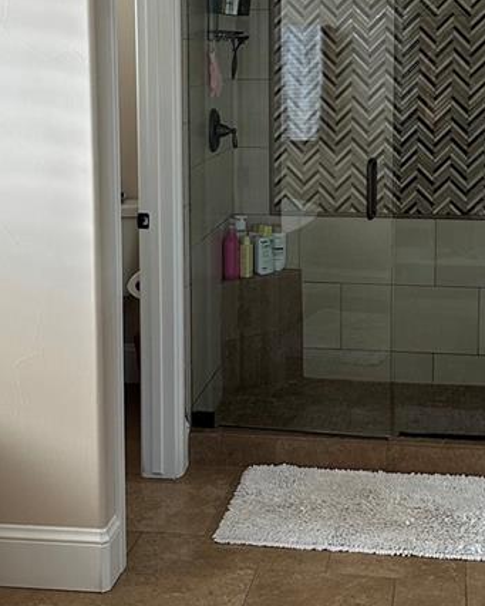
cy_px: 188
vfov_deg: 28.5
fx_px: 1184
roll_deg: -1.1
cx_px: 297
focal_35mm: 66
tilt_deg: -6.5
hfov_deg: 23.1
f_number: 1.78
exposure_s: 1/121
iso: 160
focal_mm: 6.86
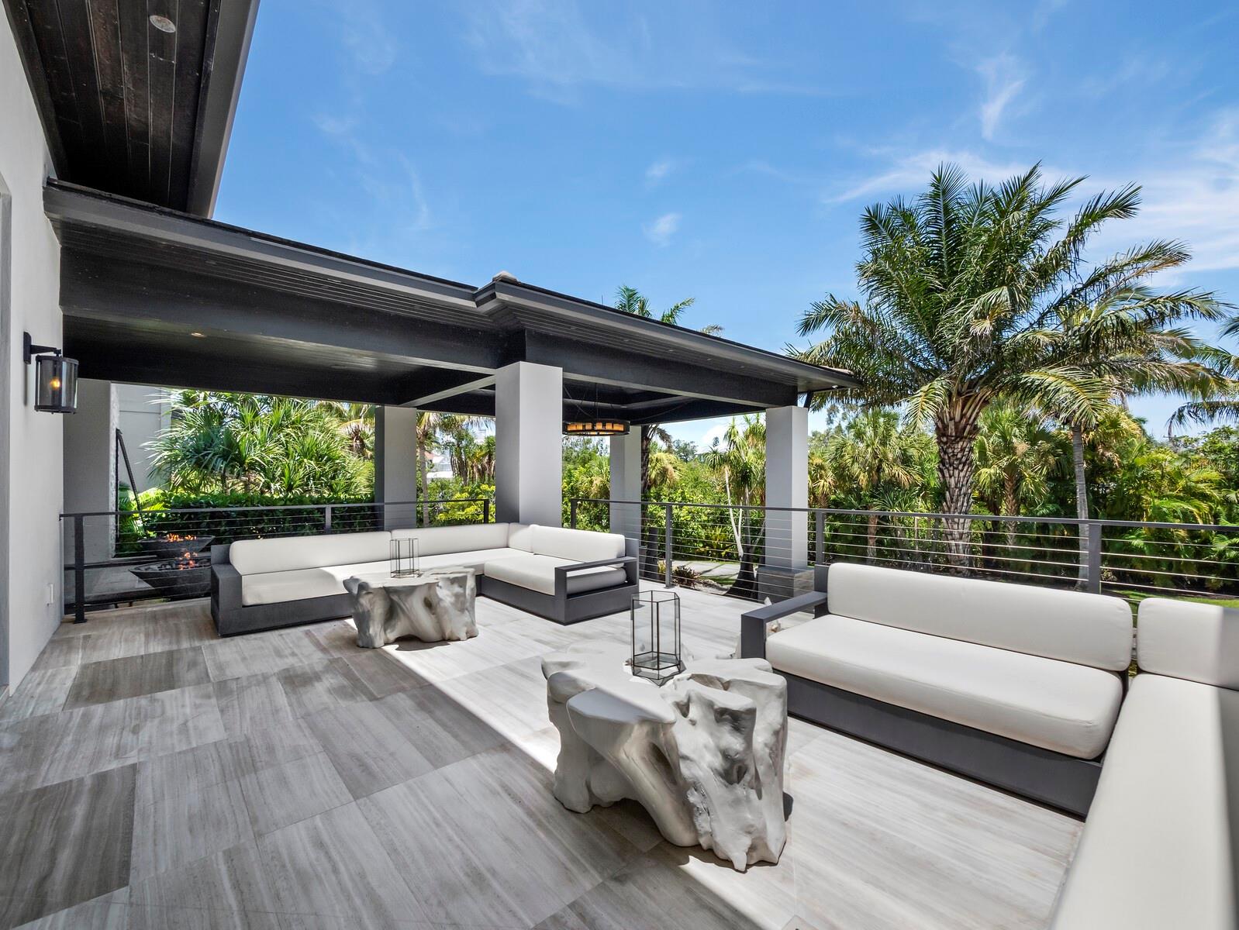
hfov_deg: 102.0
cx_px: 620
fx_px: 501
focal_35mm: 14
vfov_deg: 85.7
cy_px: 465
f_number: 11
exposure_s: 1/250
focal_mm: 7
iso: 320
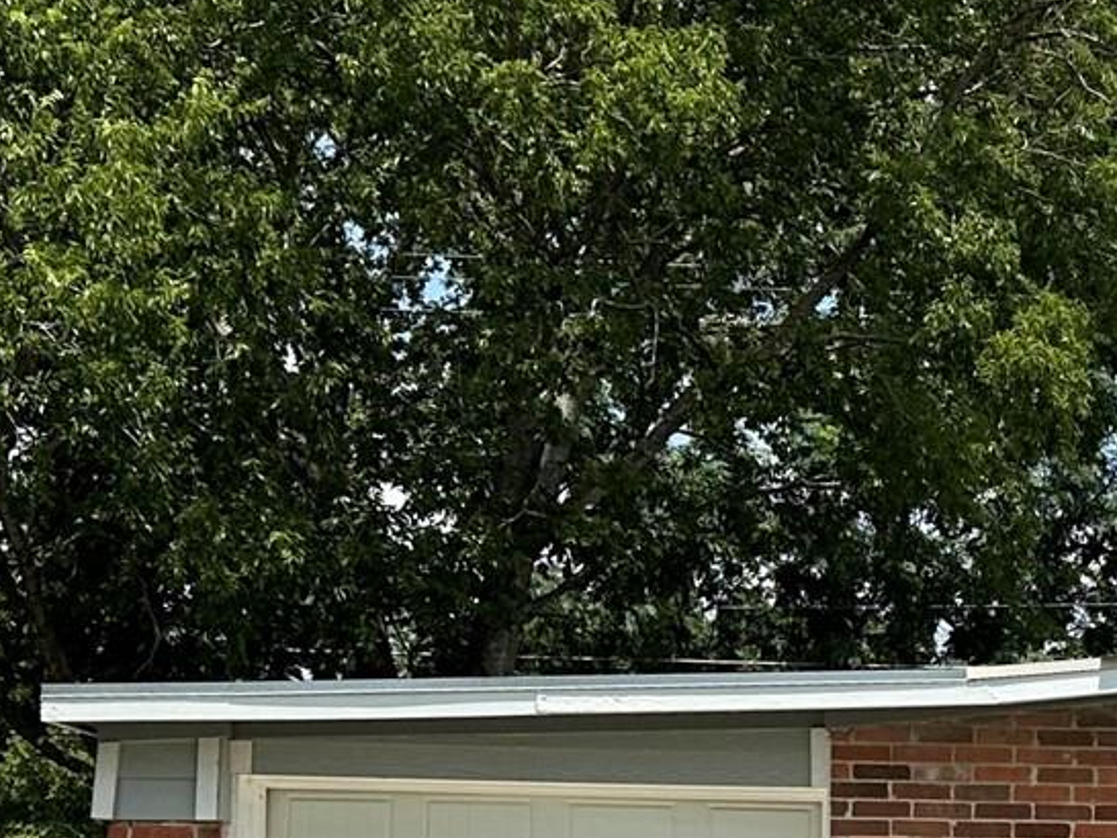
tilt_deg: +2.8
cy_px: 950
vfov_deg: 15.9
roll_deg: +1.9
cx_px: 1610
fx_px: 2905
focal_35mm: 90
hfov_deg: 19.4
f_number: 1.78
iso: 80
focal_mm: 6.86
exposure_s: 1/5263
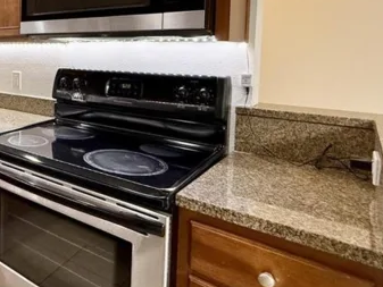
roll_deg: -0.7
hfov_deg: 47.5
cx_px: -7
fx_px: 343
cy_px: 66
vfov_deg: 43.7
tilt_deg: -1.8
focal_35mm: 31
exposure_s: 1/60
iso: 320
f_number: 2.2
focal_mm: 2.22
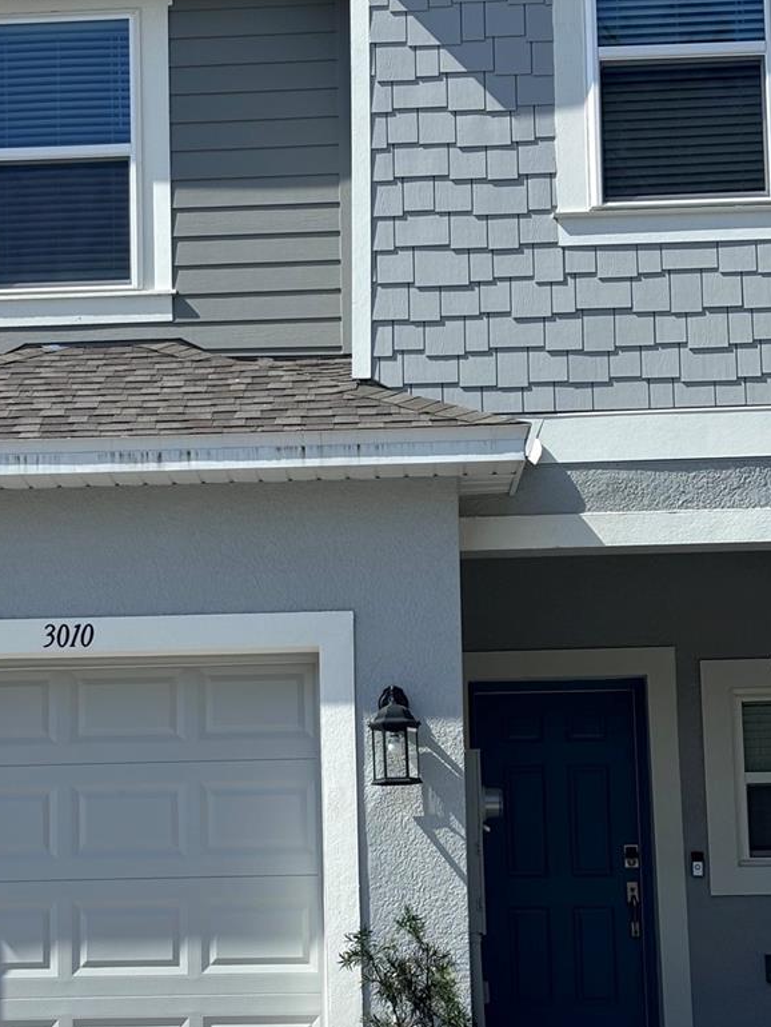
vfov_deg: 24.0
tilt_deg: +6.6
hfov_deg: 18.2
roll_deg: +1.2
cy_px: 663
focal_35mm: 81
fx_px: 2404
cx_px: 267
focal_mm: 5.96
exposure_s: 1/2857
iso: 40
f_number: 1.6
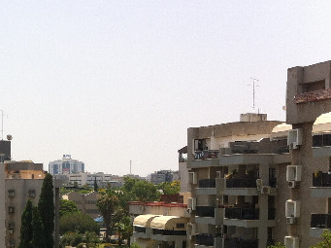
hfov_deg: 23.0
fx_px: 783
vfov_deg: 17.4
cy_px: 262
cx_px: 5
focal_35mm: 82
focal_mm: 3.85
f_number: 2.8
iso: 80
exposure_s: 1/1257
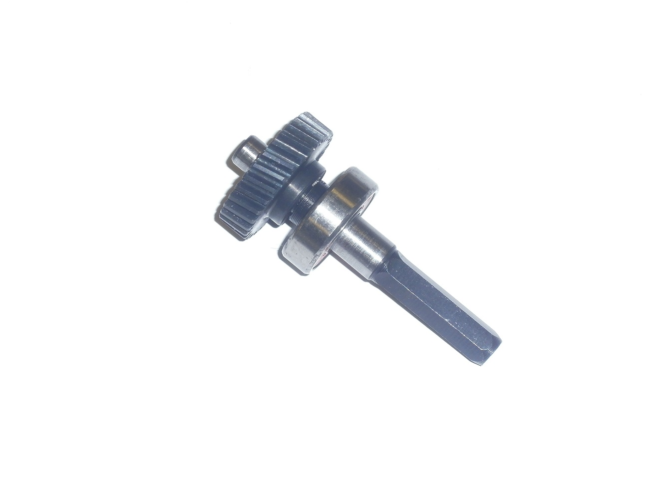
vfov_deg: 16.2
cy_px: 244
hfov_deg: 21.5
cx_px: 326
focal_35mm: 91
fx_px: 1714
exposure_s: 1/80
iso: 125
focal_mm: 16.2
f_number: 5.9
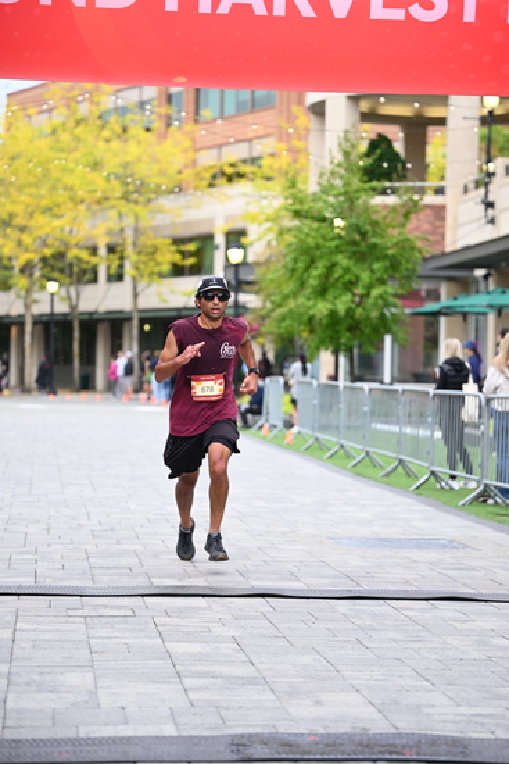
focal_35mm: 92
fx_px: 1950
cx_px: 254
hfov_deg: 14.9
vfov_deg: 22.1
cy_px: 382
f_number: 2.8
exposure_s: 1/1250
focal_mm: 92
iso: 1250
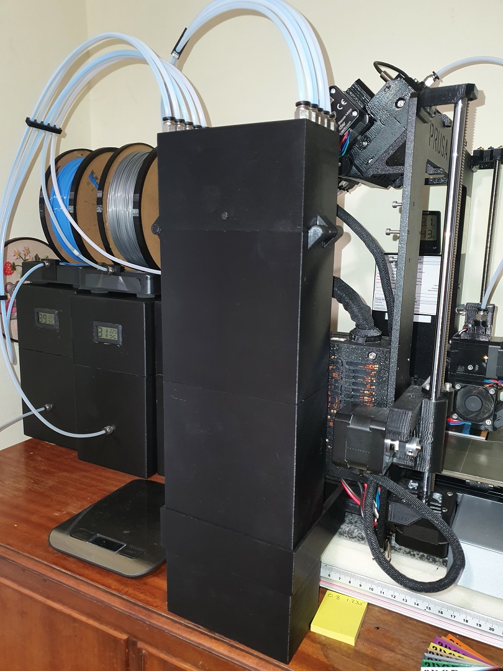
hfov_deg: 53.1
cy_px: 336
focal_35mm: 26
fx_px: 504
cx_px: 252
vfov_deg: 67.3
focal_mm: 4.3
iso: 125
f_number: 1.5
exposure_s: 1/50
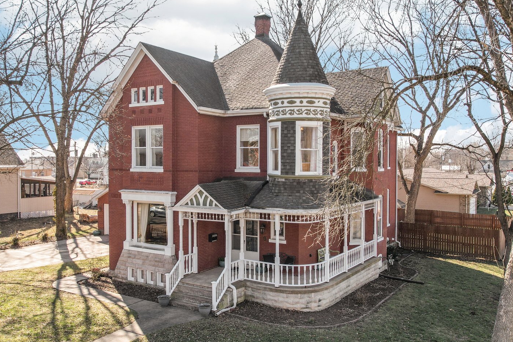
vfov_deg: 41.1
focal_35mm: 32
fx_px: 456
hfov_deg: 58.7
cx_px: 240
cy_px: 186
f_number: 2.8
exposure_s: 1/4000
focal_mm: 8.4
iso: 100
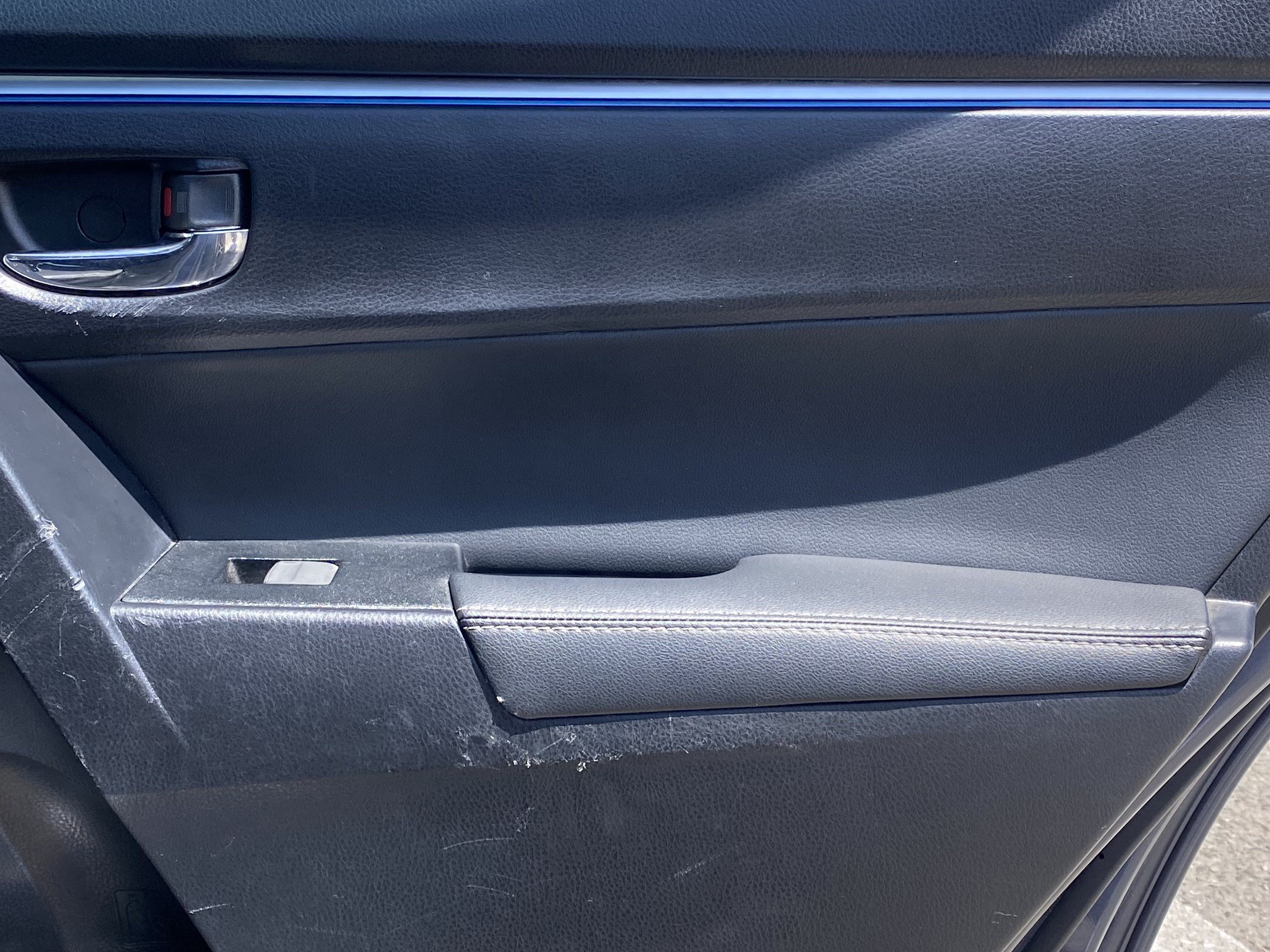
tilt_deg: -13.0
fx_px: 1798
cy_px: 463
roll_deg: +0.3
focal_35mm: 49
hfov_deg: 38.8
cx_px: 715
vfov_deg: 29.7
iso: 32
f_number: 1.8
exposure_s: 1/742
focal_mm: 4.25
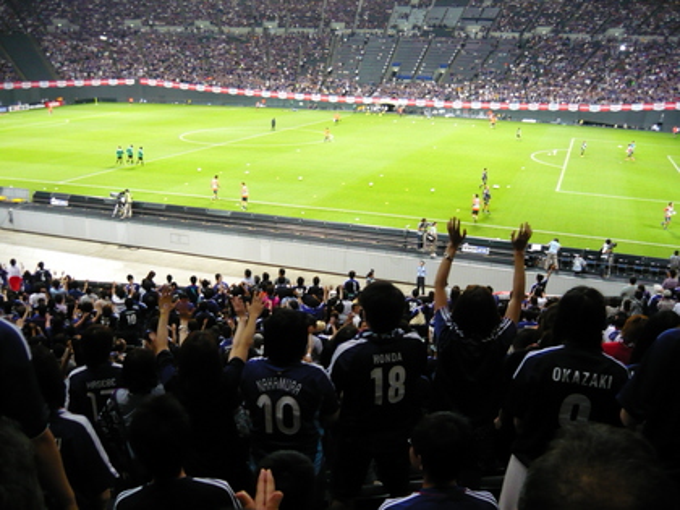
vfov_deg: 42.9
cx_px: 340
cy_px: 255
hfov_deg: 55.4
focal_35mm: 33
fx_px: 648
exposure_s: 1/30
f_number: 2.8
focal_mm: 5.5
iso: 320
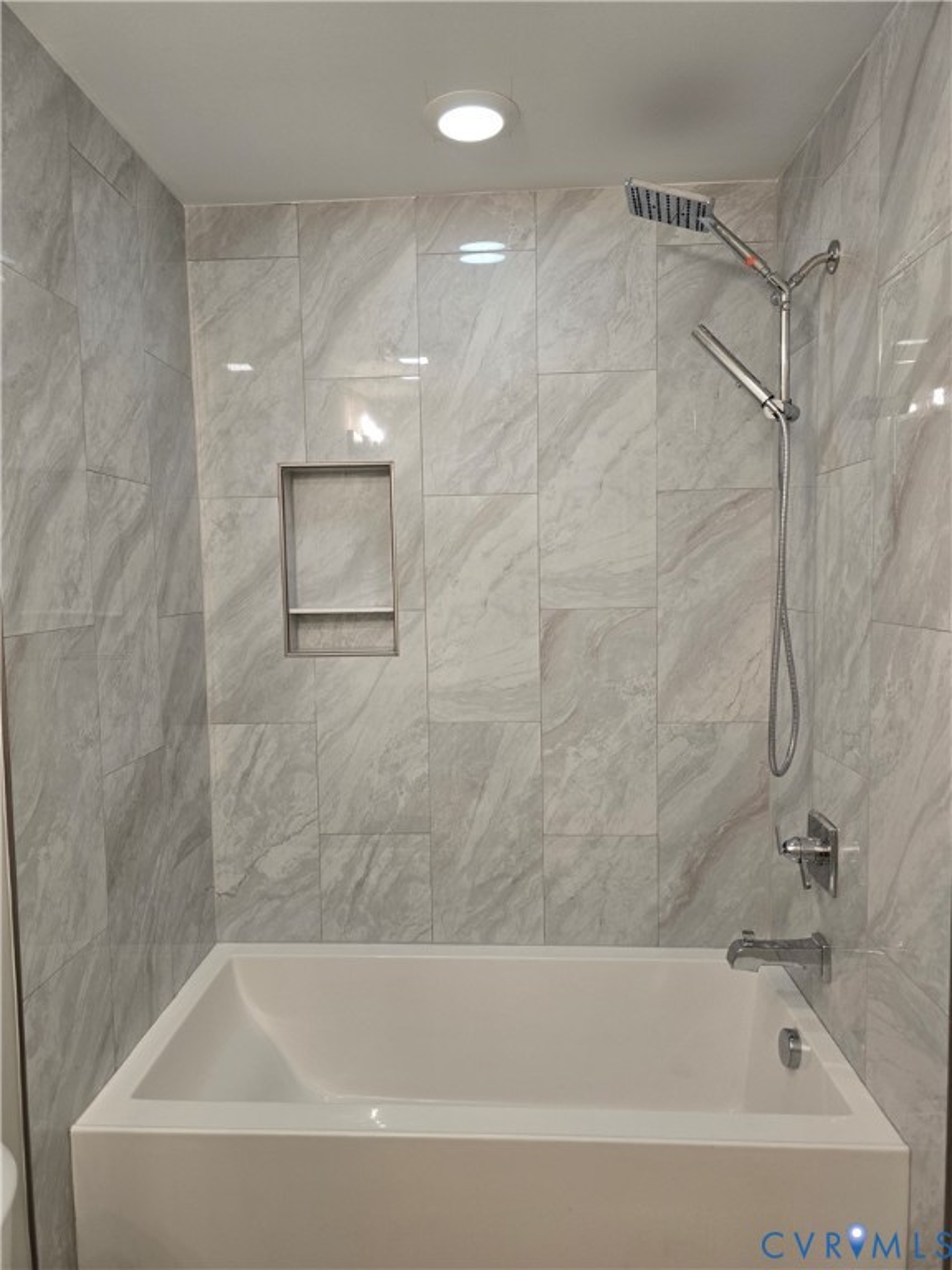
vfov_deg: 73.9
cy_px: 635
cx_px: 476
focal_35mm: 23
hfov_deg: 58.9
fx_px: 843
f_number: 1.7
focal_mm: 6.3
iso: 160
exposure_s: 1/120
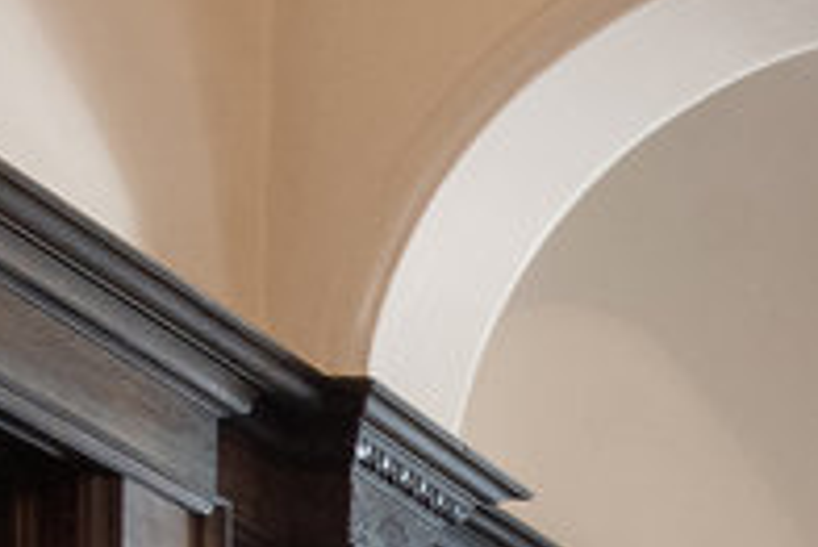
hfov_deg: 13.0
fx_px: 2298
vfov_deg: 10.5
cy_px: 1520
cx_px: 2145
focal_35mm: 101
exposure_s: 1/6
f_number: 8
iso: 800
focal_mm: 11
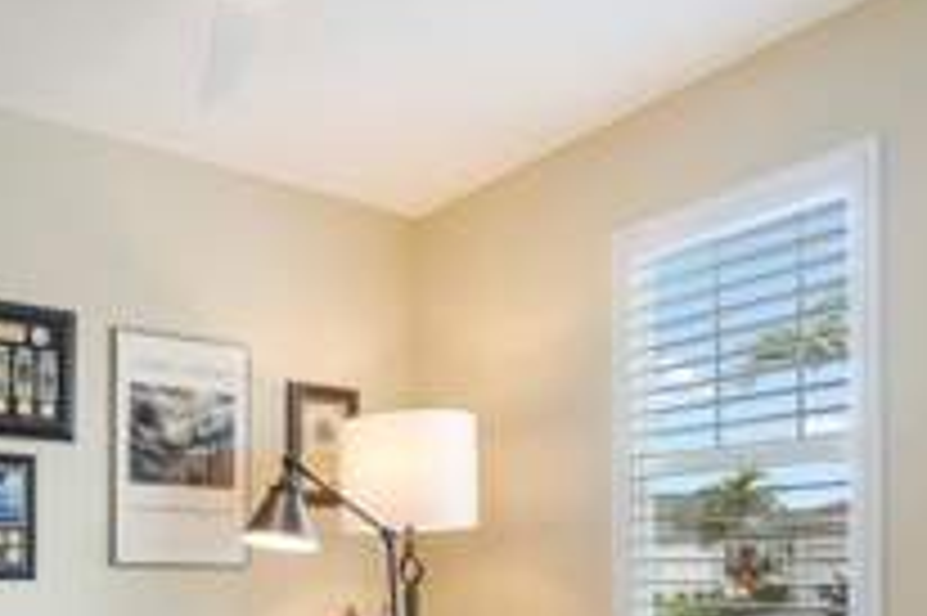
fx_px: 901
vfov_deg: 34.9
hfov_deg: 52.5
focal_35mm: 35
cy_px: 591
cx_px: 252
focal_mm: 10
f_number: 4.5
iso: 800
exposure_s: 1/30
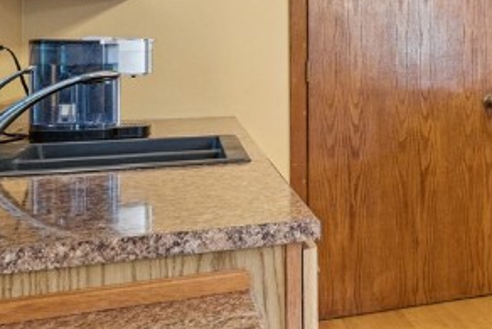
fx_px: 916
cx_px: 883
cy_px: 62
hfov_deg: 20.8
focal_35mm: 67
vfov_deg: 20.1
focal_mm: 17
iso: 400
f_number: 8
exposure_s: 1/15
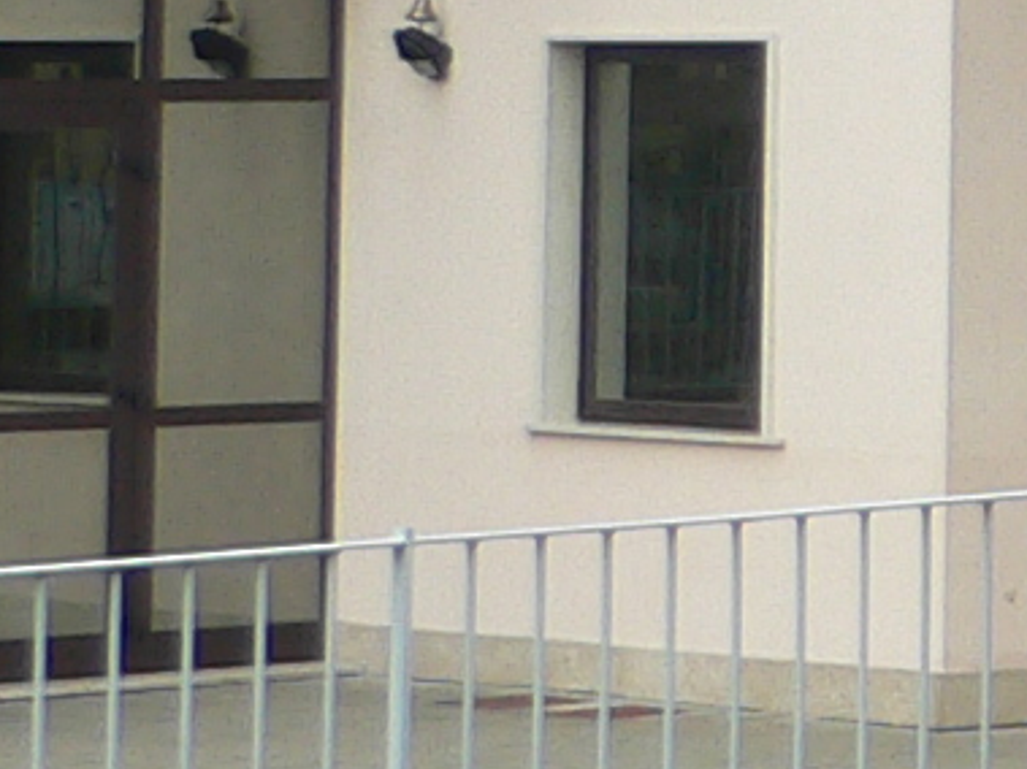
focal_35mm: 245
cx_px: 2439
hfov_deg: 7.6
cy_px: -344
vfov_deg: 6.0
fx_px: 7266
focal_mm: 6.1
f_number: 3.3
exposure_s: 1/100
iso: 80
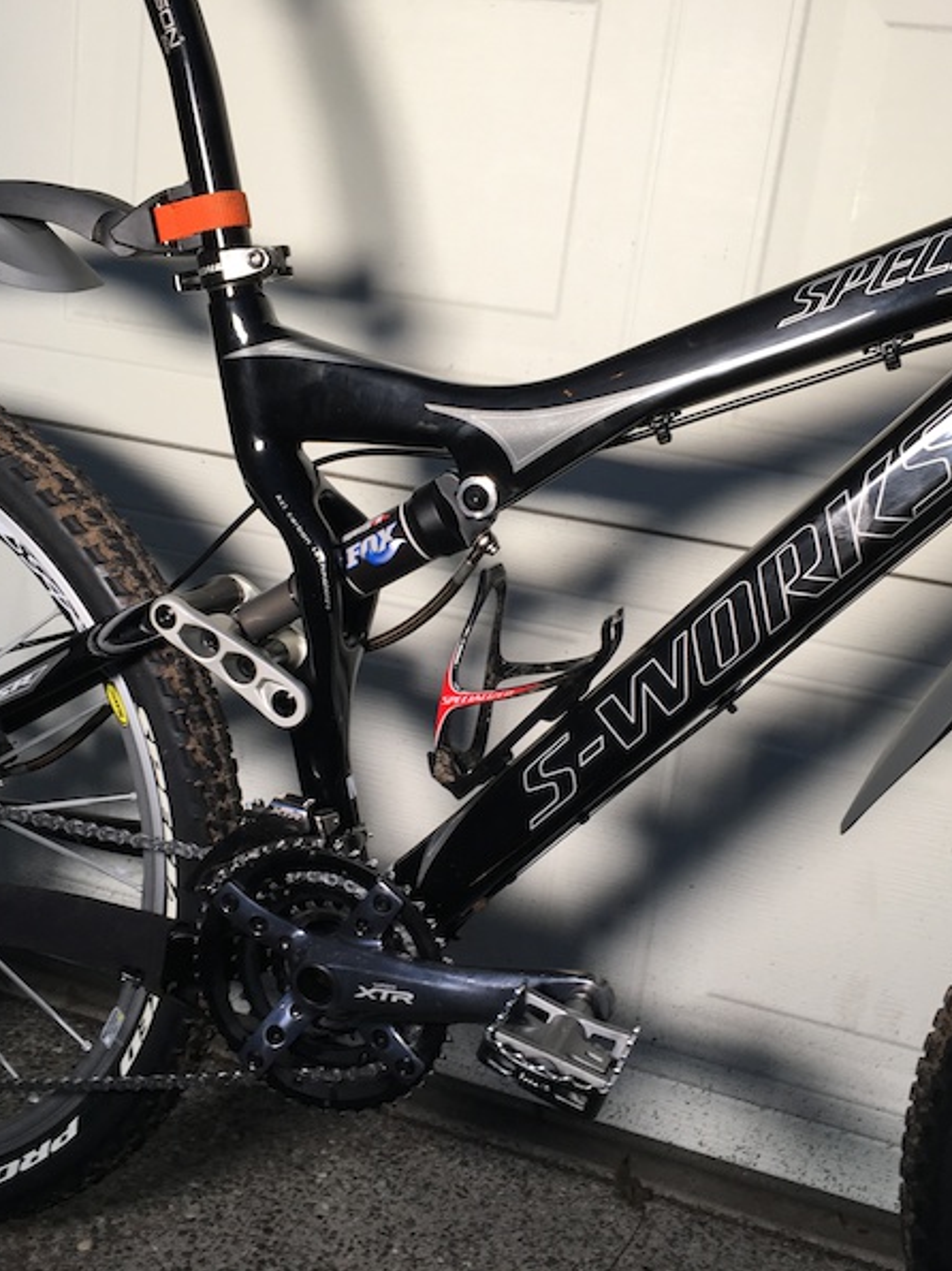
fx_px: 1431
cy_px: 637
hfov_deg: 36.8
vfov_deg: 47.9
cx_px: 450
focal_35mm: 39
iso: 32
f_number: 2.2
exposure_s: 1/60
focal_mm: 4.15
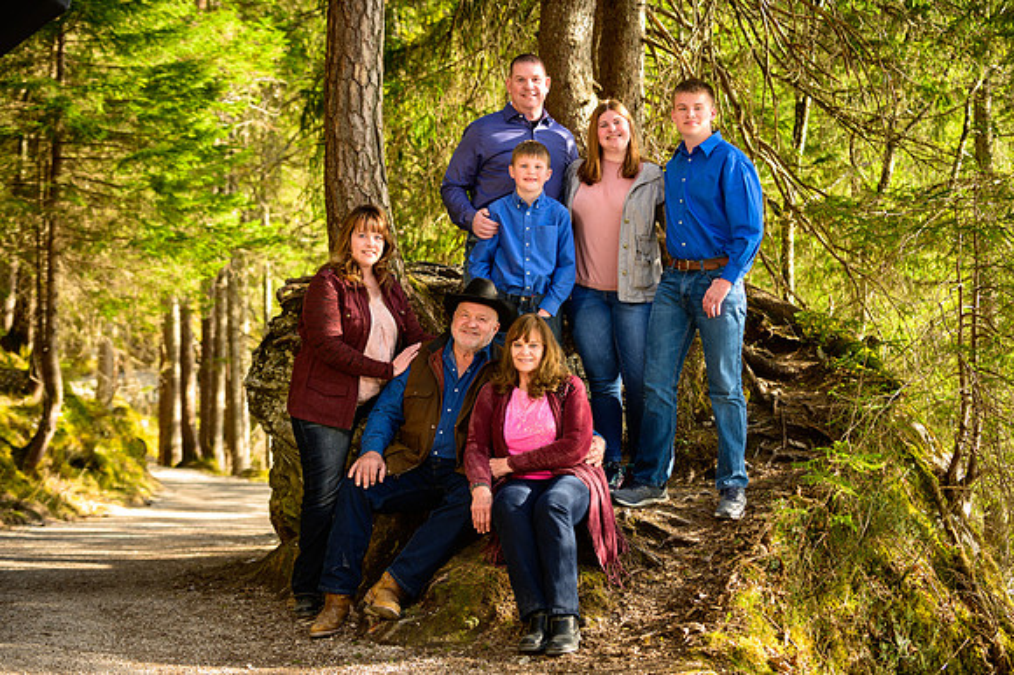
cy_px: 338
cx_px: 507
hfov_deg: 28.9
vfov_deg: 19.4
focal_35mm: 70
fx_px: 1970
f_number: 4.5
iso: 200
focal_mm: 70
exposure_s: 1/100
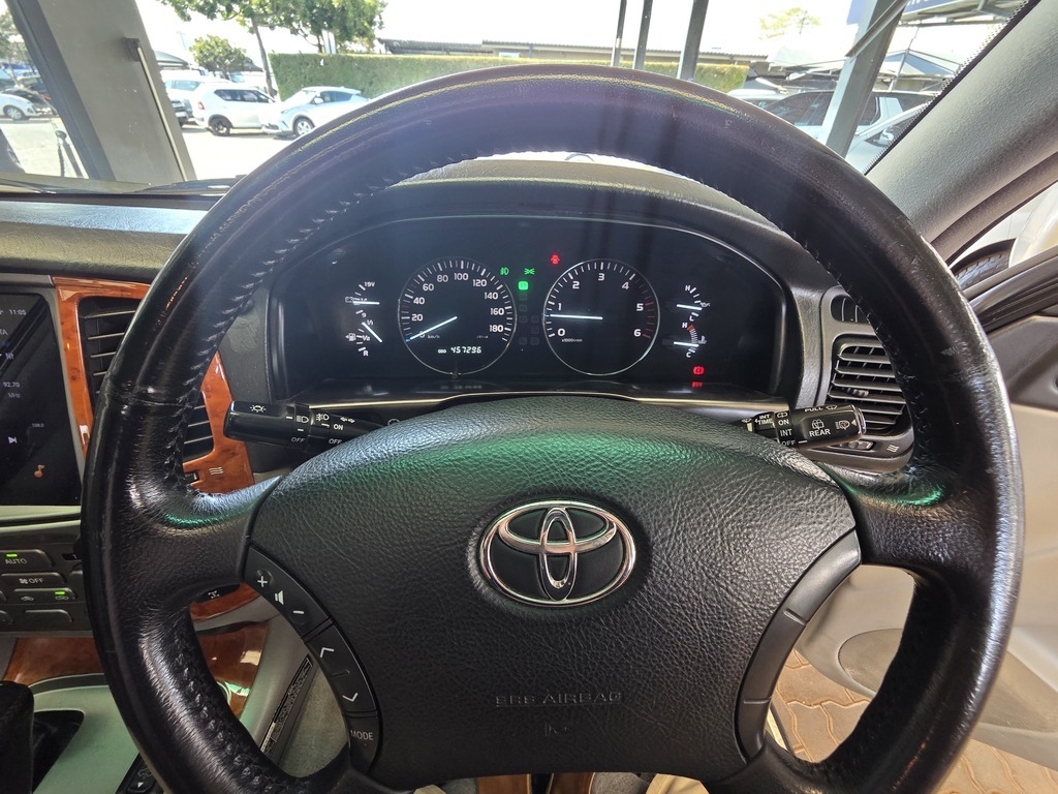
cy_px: 397
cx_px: 529
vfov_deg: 89.9
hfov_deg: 106.2
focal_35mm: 13
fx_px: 397
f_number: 2.2
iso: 200
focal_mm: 2.2
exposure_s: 1/50
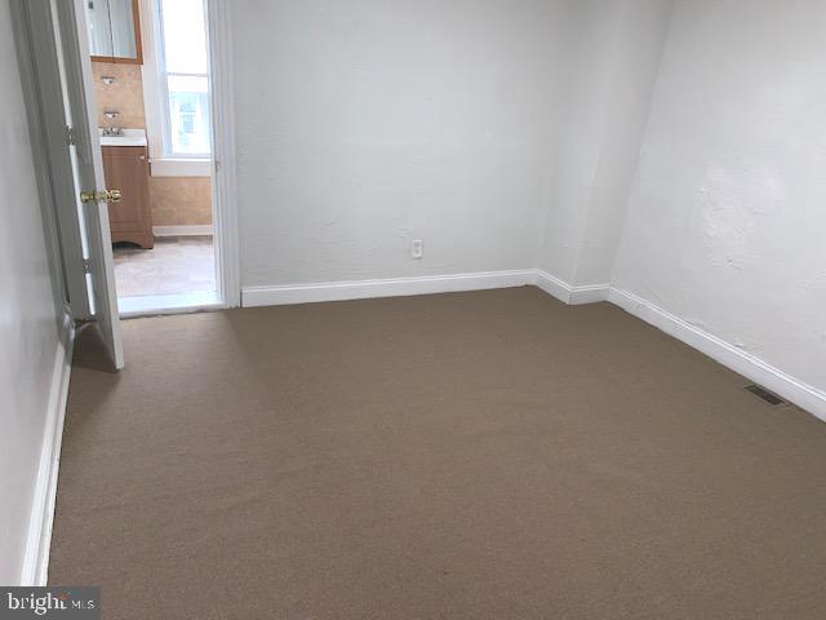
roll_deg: -5.2
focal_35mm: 26
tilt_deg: -22.7
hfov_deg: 67.3
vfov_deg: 53.1
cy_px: 310
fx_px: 620
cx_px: 413
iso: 25
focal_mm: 4.25
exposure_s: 1/19
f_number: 1.8
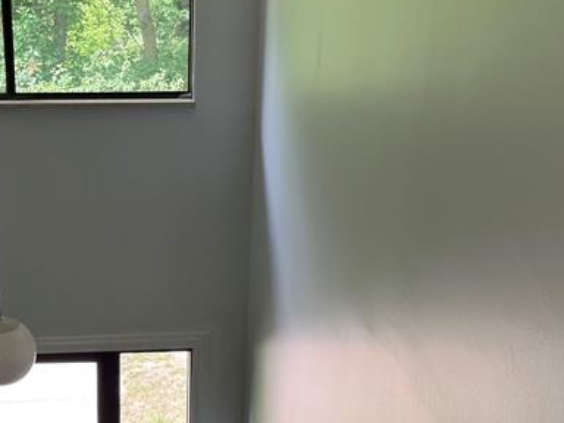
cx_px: 151
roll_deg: +0.3
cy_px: 338
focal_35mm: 64
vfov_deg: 22.6
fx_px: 1043
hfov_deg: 29.8
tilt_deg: -21.0
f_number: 1.78
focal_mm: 6.76
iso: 64
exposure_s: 1/194
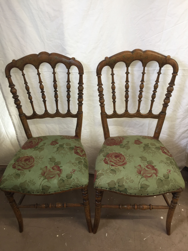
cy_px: 126
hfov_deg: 48.2
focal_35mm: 29
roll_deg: +3.4
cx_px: 94
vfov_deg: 61.7
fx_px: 210
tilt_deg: -37.4
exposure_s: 1/50
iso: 40
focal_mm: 4.15
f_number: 2.2
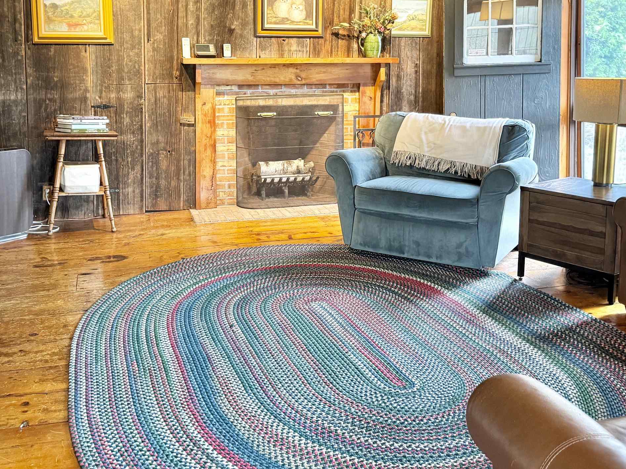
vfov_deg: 36.1
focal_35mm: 39
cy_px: 127
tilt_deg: -7.1
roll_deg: -0.1
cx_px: 302
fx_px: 705
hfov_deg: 47.8
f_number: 1.78
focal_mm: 6.76
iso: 500
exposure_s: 1/60
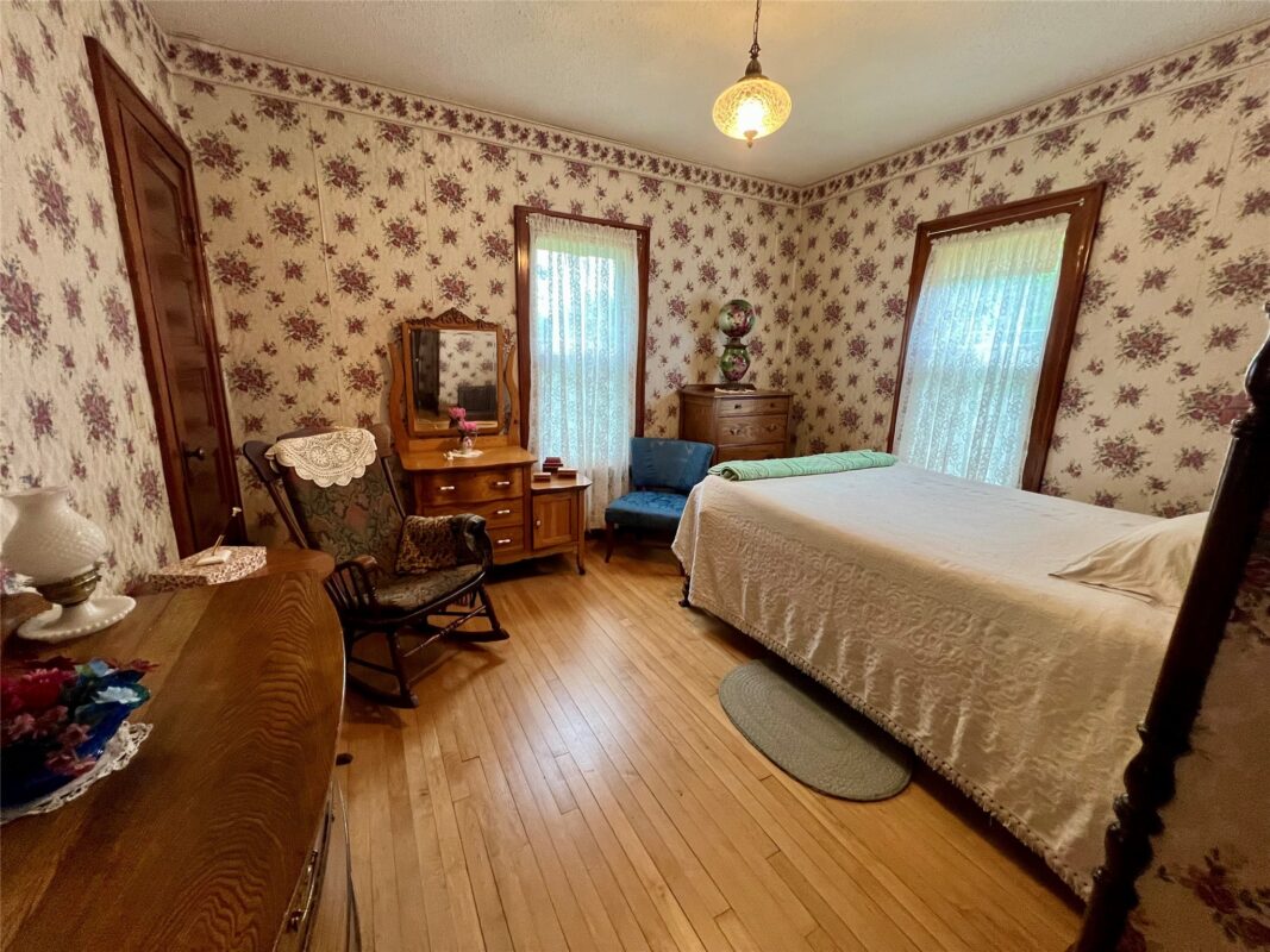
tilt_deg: -13.2
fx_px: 477
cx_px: 635
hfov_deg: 106.2
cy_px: 476
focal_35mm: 13
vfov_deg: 89.9
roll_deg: -1.3
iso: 320
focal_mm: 1.57
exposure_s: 1/60
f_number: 1.8
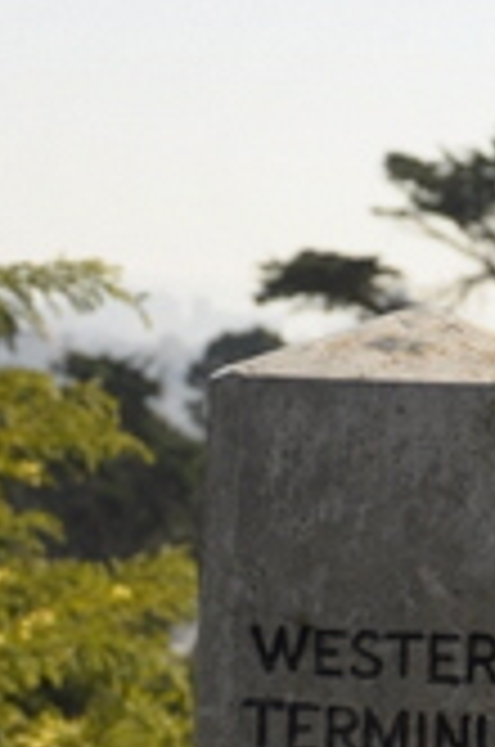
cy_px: 1143
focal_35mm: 232
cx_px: 560
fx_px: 4805
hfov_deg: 5.9
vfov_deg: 8.7
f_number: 4.5
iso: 200
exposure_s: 1/800
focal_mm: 40
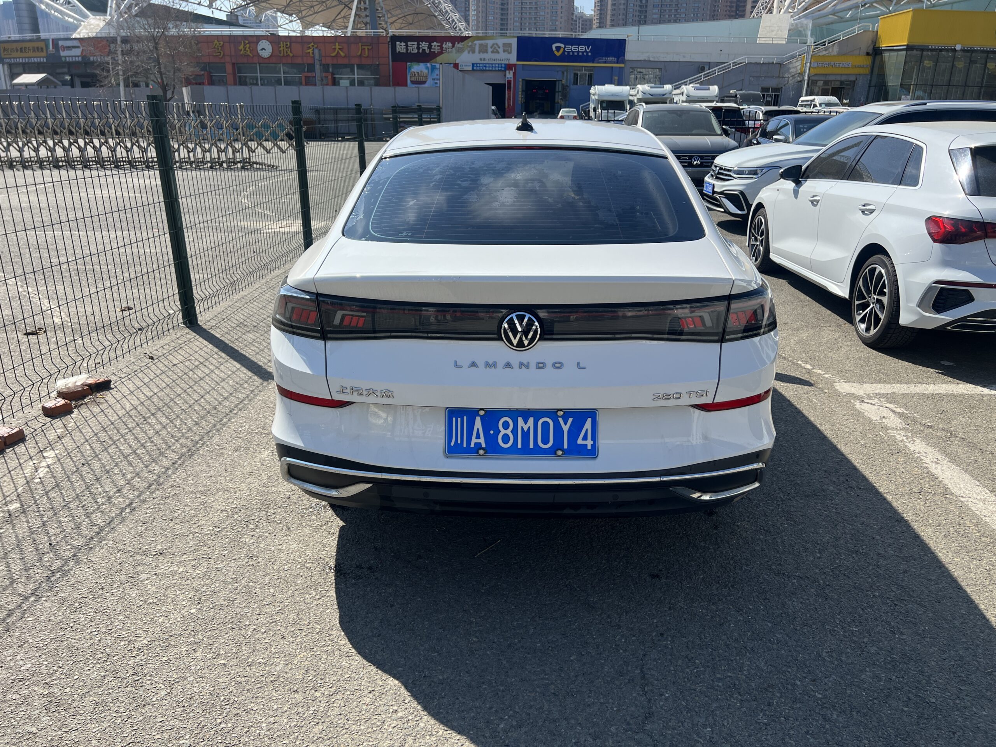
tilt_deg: -17.8
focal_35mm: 26
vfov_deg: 53.1
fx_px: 748
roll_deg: -1.7
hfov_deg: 67.3
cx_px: 498
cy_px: 374
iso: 50
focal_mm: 5.7
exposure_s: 1/3704
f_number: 1.5
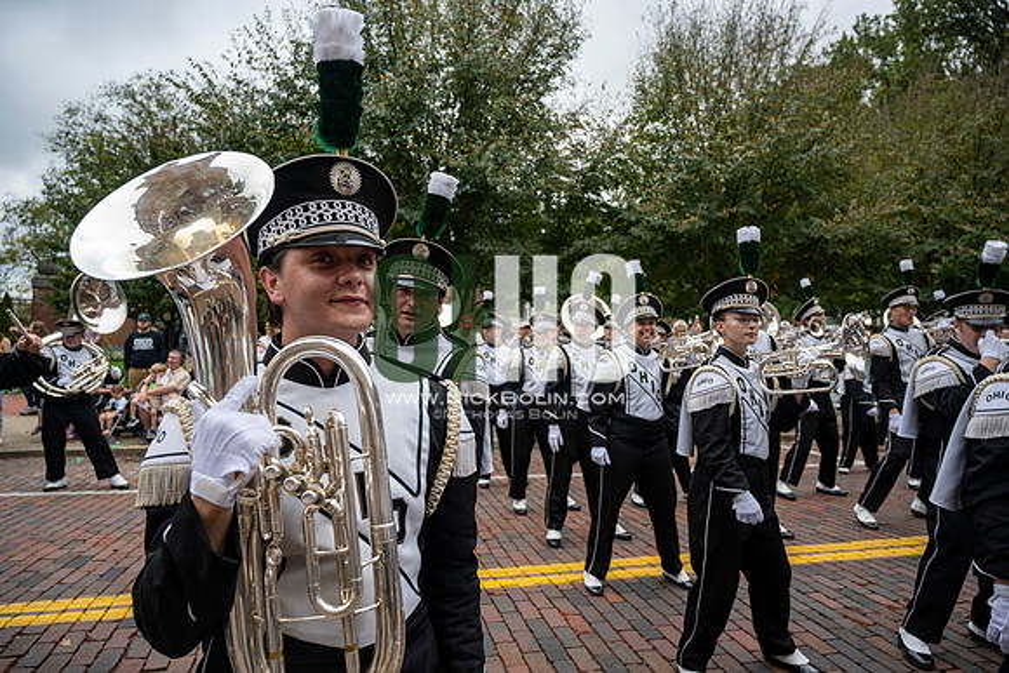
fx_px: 673
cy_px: 336
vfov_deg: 53.2
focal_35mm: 24
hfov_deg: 73.7
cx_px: 504
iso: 640
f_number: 4
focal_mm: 24
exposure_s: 1/1600
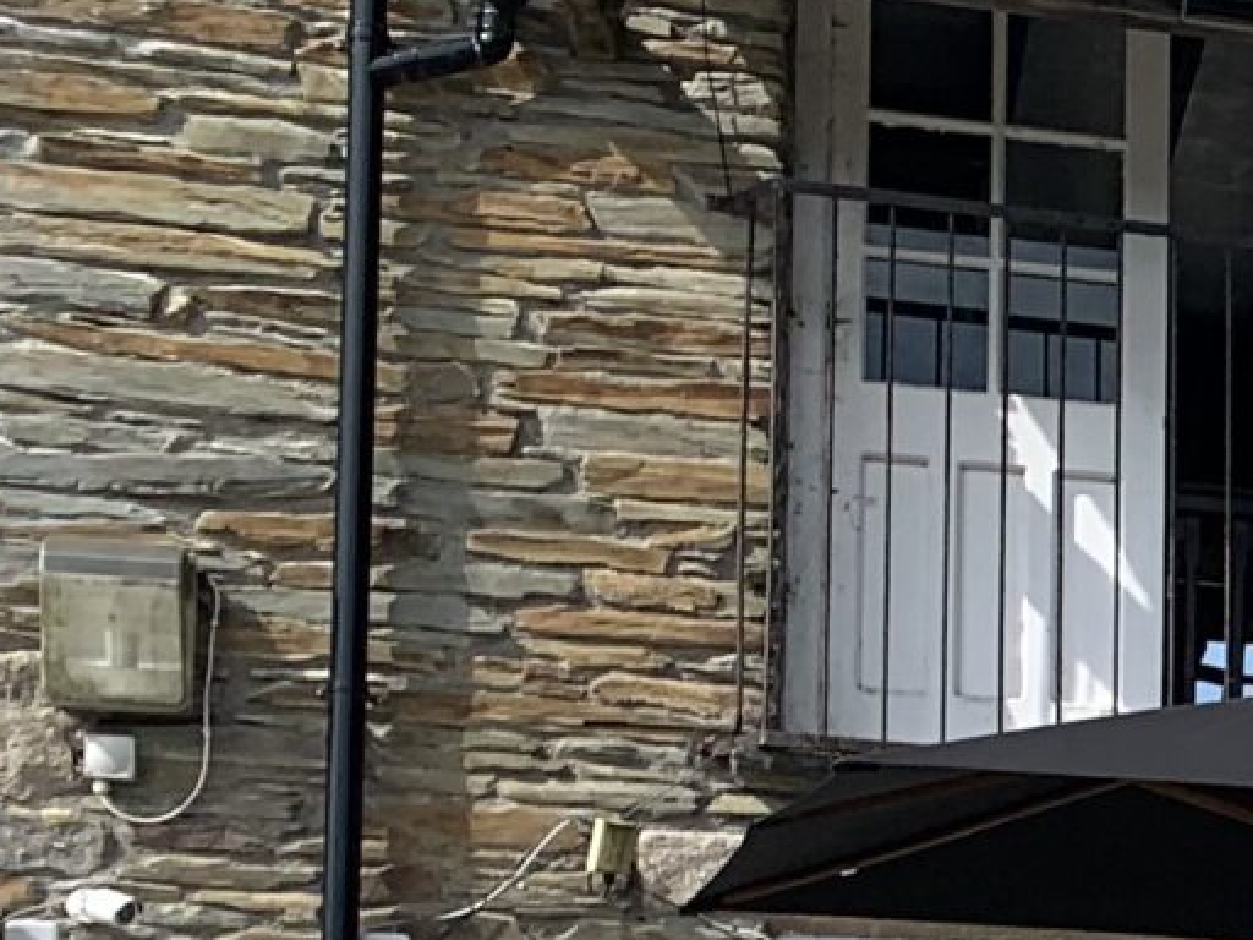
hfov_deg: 11.9
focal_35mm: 130
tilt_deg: +5.6
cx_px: 3103
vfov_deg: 11.0
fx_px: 4706
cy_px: 1356
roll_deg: +0.8
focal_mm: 4.25
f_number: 1.8
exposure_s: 1/2309
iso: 25
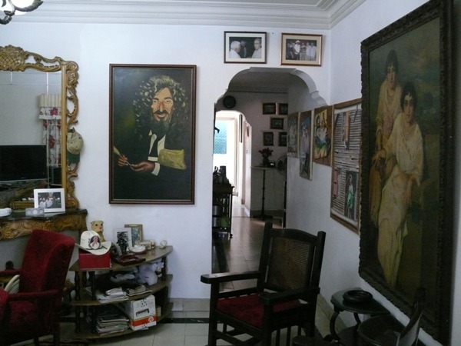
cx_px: 230
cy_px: 173
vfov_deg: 40.7
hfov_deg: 52.6
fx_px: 466
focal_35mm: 35
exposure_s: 1/30
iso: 800
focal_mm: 7.4
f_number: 2.8
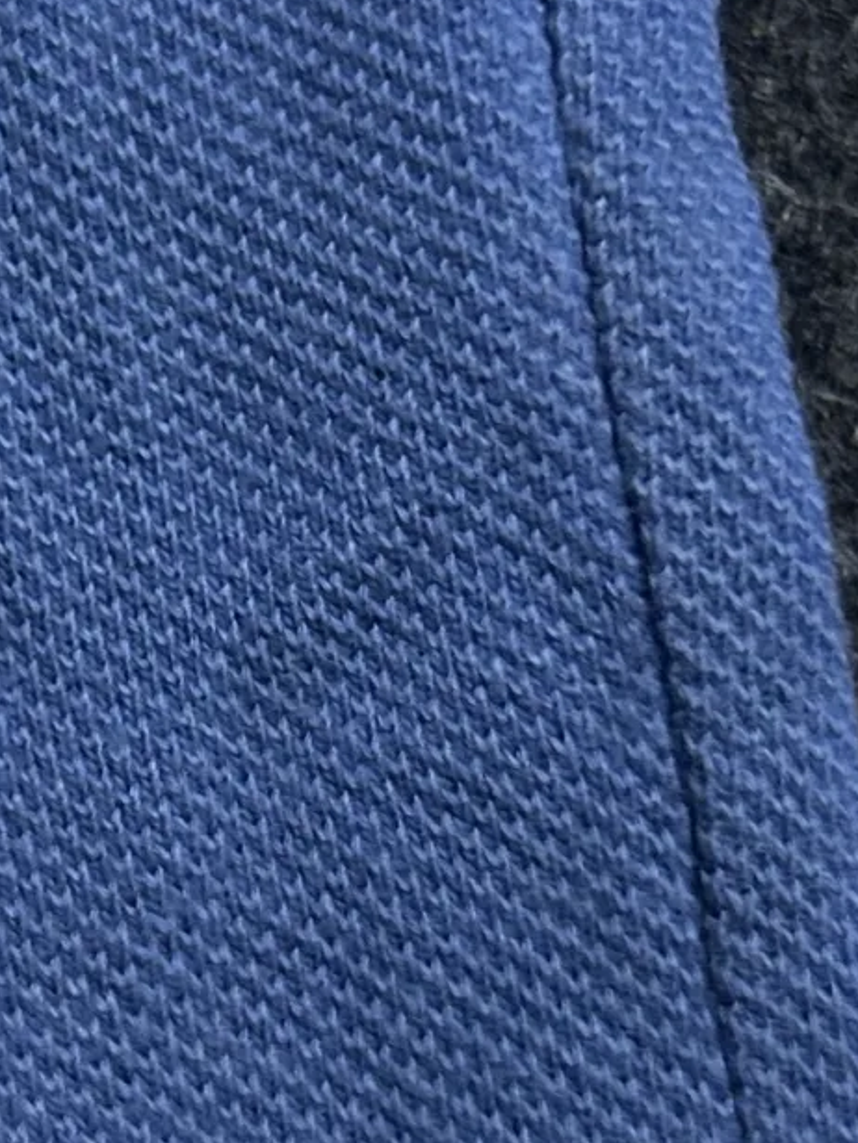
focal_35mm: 108
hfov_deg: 13.6
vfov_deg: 18.2
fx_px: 3569
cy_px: 521
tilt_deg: -63.9
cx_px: 97
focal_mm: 5.7
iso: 250
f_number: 1.5
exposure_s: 1/50
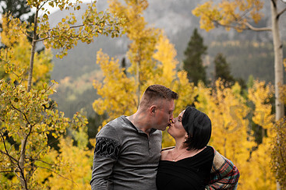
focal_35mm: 79
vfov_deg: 17.2
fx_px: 627
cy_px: 111
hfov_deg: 25.7
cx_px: 136
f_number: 2.5
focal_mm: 50
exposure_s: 1/200
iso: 160
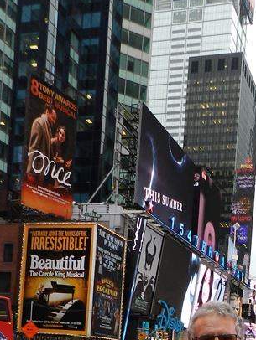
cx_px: 200
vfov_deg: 30.0
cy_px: 368
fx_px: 571
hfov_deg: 24.9
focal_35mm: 58
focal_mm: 4
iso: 160
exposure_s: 1/100
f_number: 3.4
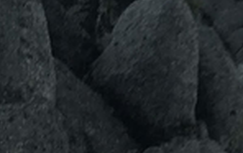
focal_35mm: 249
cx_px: 501
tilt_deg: +26.4
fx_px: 1652
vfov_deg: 5.3
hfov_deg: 8.0
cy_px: 23
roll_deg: +4.1
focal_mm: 4.15
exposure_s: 1/120
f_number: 2.2
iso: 40
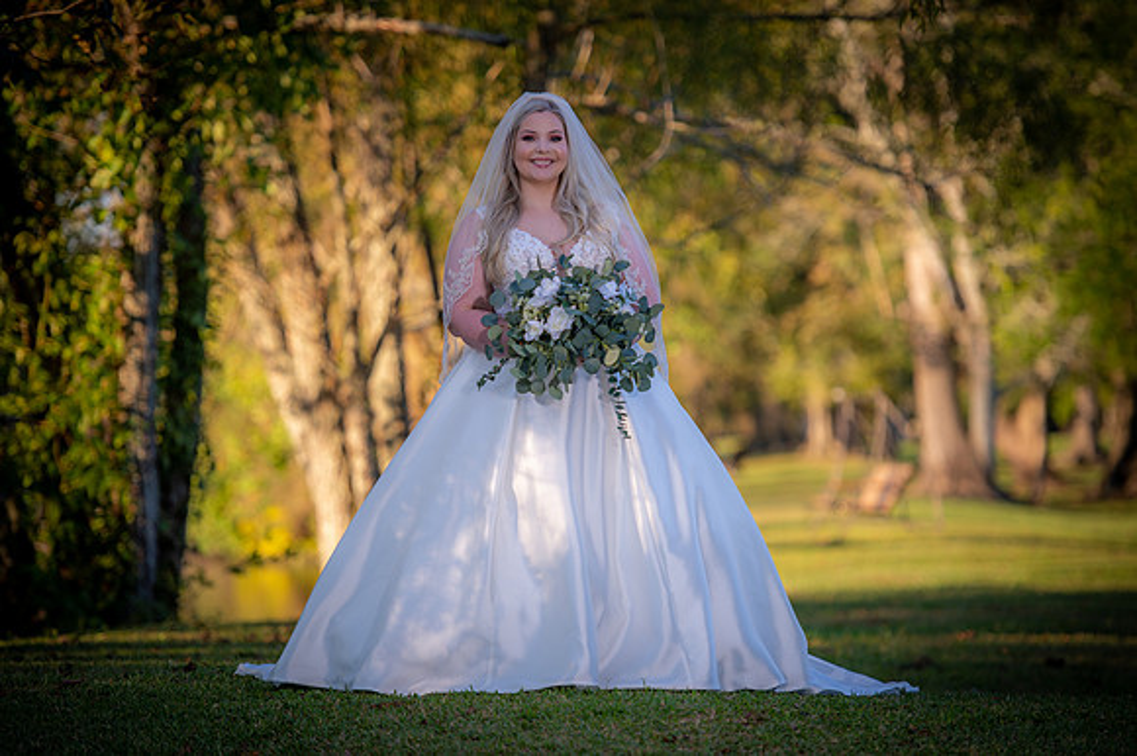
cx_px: 568
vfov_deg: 8.3
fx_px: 5208
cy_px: 378
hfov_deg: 12.5
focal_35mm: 165
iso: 80
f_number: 2.8
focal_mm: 165
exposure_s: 1/250
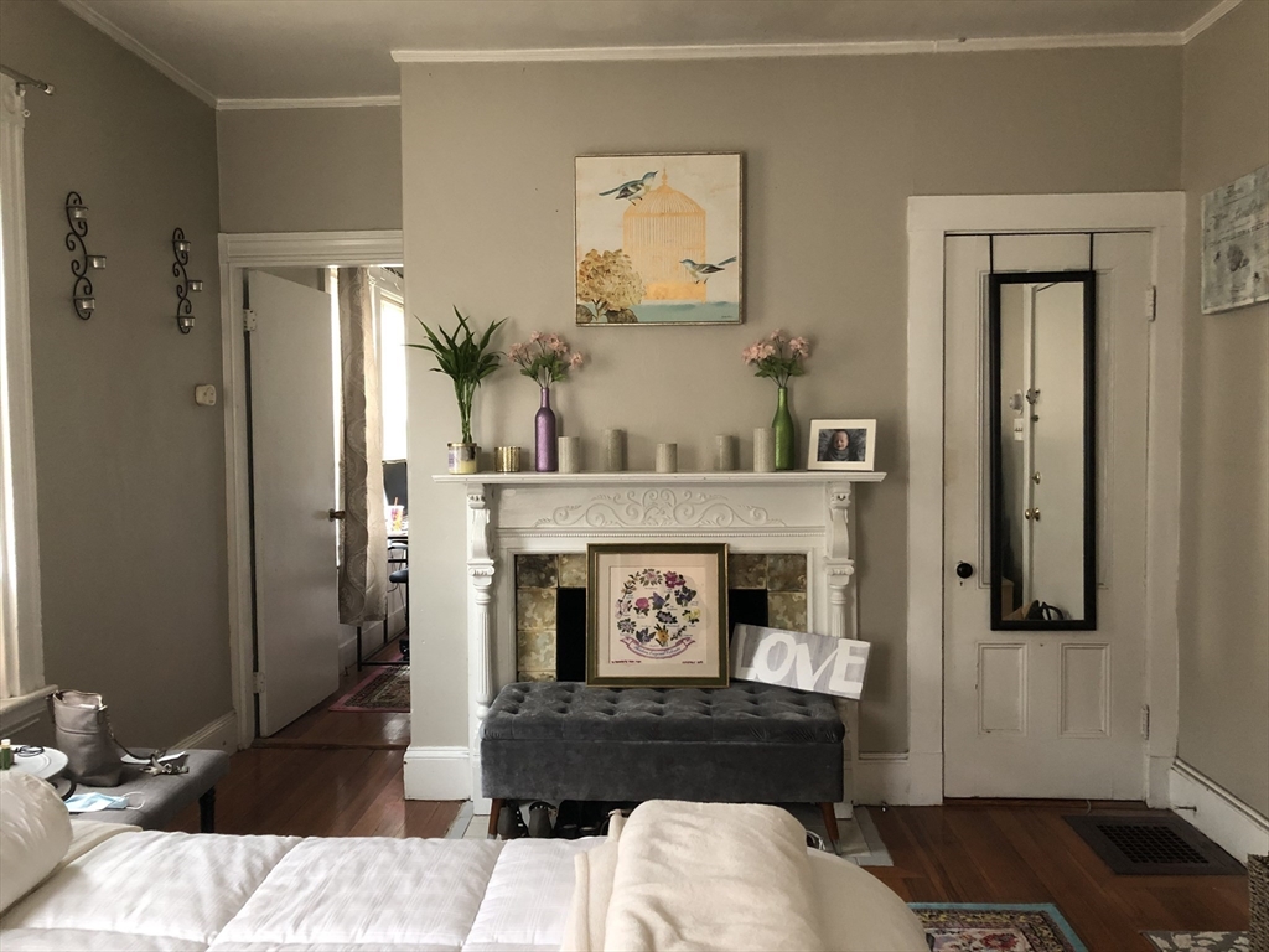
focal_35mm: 28
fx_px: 1026
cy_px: 476
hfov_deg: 63.4
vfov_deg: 49.7
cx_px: 634
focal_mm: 4
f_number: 1.8
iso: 100
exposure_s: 1/15
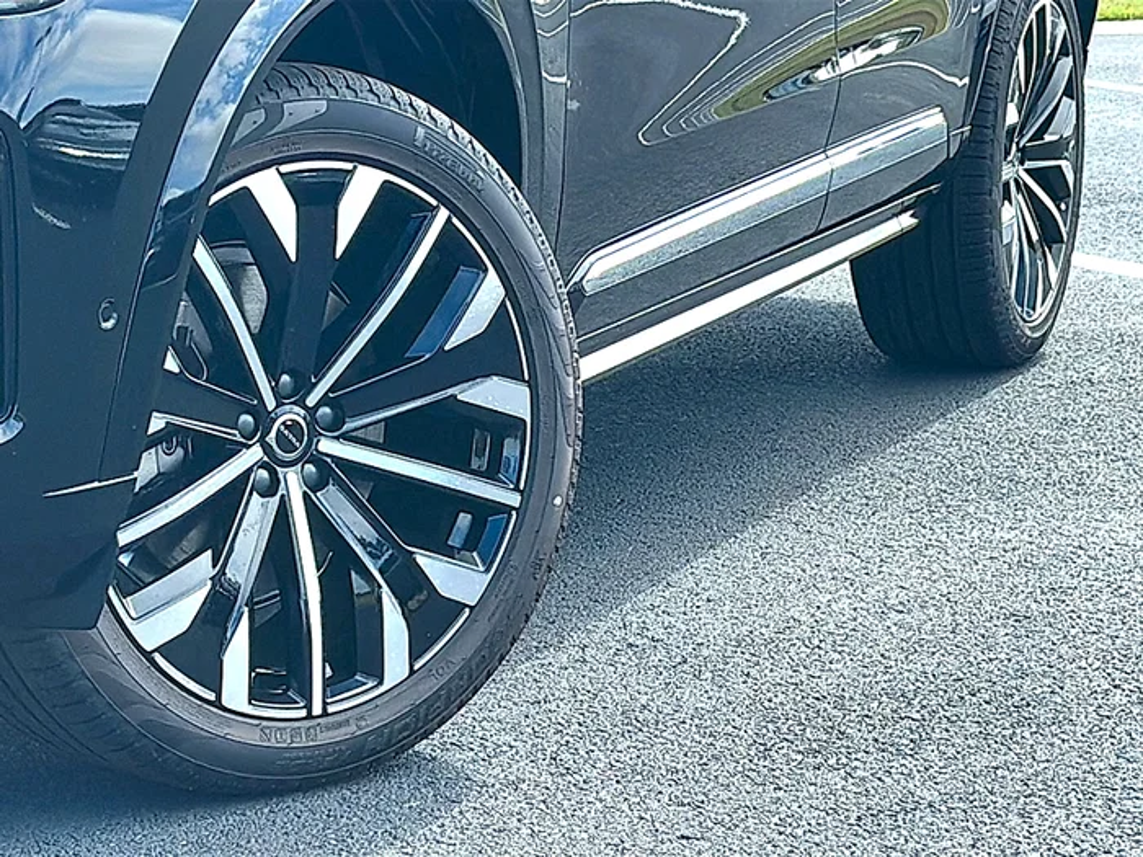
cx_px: 572
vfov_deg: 16.1
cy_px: 428
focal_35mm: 92
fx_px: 3038
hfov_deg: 21.3
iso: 80
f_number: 1.78
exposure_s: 1/1757
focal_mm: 6.86
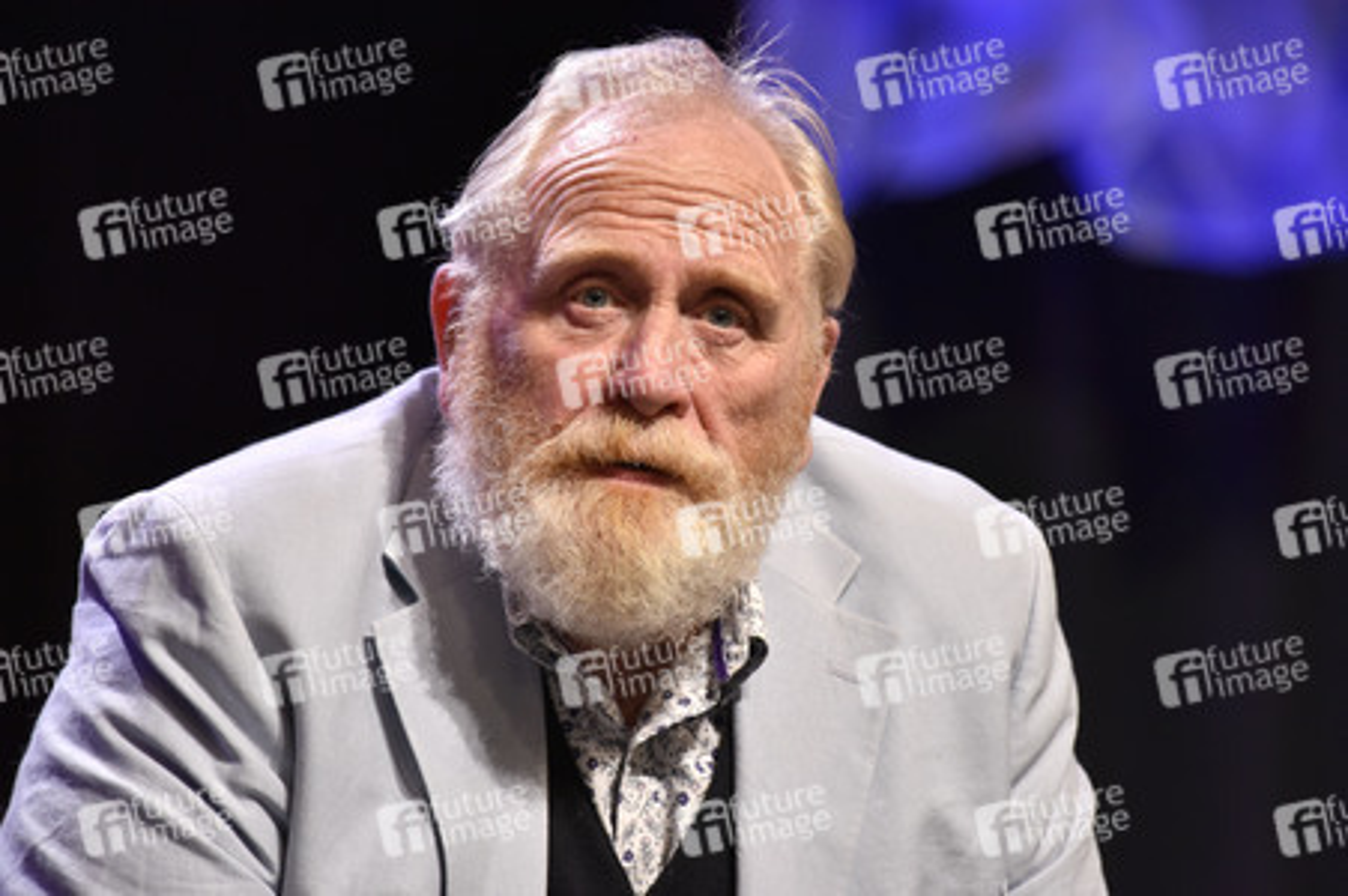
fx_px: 18708
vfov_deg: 2.7
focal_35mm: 500
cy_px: 448
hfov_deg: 4.1
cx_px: 674
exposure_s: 1/125
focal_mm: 500
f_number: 5.6
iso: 2500
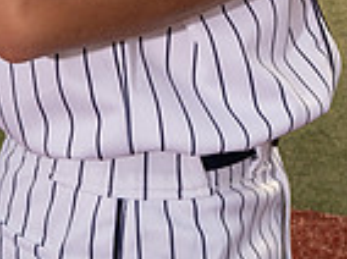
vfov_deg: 12.0
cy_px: -286
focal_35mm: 107
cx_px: 210
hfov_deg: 18.4
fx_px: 1071
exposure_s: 1/250
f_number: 8
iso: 125
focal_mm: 35
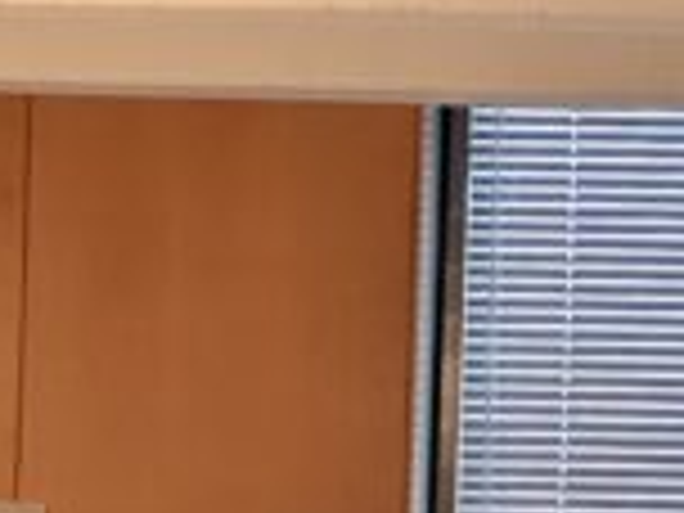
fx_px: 7983
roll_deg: -1.7
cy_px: 1094
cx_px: 909
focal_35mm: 404
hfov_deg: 4.9
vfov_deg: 3.6
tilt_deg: +0.9
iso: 320
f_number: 2.8
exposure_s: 1/50
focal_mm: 9
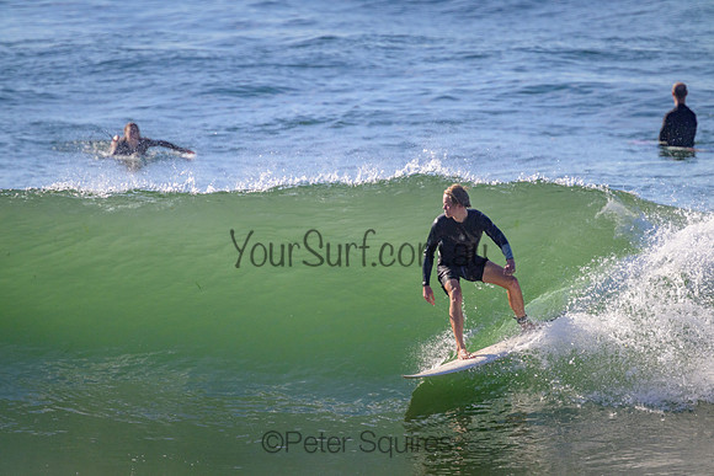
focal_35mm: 800
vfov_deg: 1.7
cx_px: 357
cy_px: 238
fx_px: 15870
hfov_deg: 2.6
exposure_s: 1/2000
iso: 1100
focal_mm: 800
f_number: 11
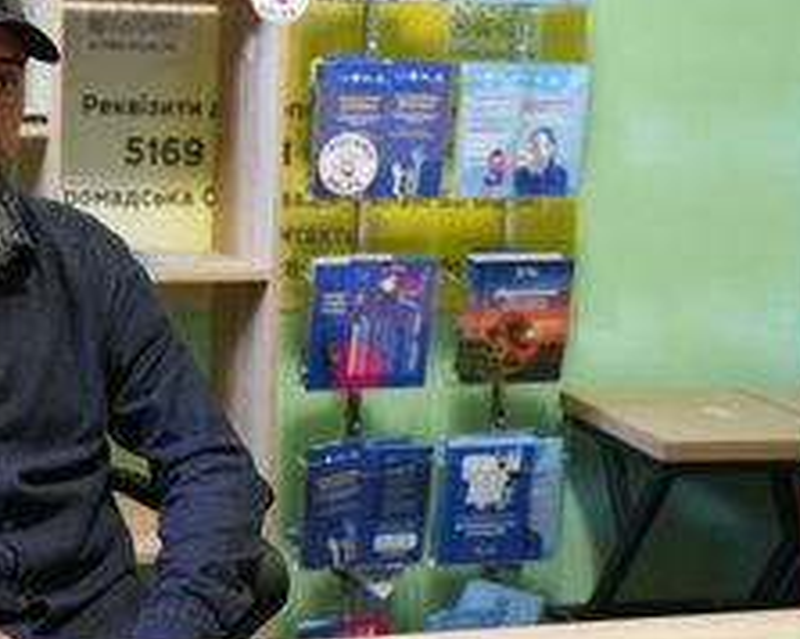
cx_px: 108
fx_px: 1396
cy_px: 275
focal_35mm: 59
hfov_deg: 30.8
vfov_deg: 25.7
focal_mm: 35
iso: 5000
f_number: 2.8
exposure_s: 1/160
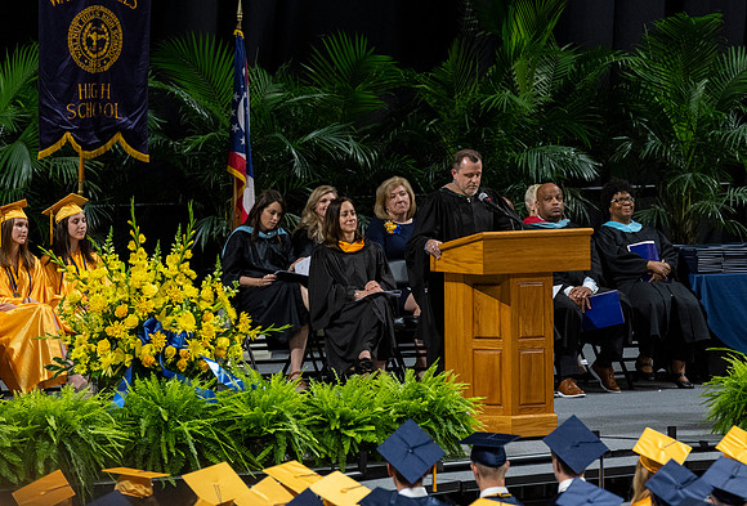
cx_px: 511
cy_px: 151
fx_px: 6119
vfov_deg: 4.7
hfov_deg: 7.0
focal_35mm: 293
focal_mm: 200
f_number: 4.5
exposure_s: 1/200
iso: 1000
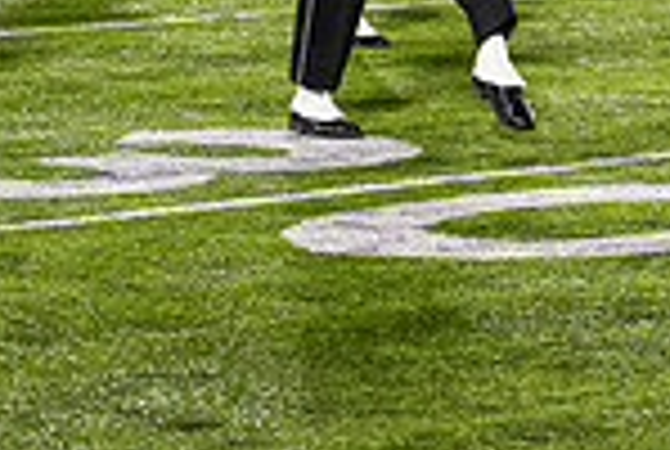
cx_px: 823
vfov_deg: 5.0
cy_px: -367
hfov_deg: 7.5
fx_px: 5072
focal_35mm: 272
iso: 1250
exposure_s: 1/500
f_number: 3.2
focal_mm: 70
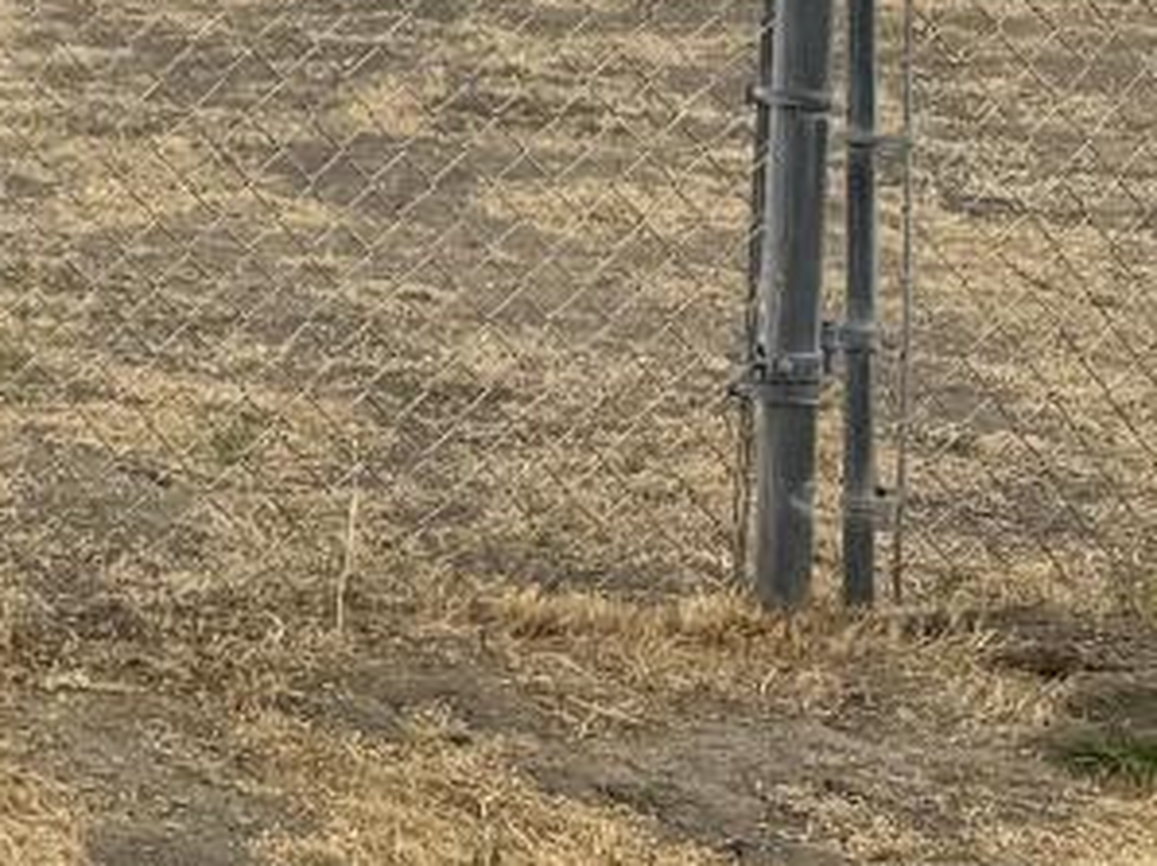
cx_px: -1642
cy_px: -476
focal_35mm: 121
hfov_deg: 12.6
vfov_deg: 11.7
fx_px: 4041
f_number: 1.78
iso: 80
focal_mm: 6.76
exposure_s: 1/3096
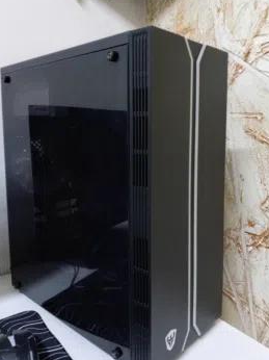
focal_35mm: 29
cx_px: 138
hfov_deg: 48.2
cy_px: 162
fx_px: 301
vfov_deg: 61.6
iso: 658
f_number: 1.8
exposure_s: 1/25
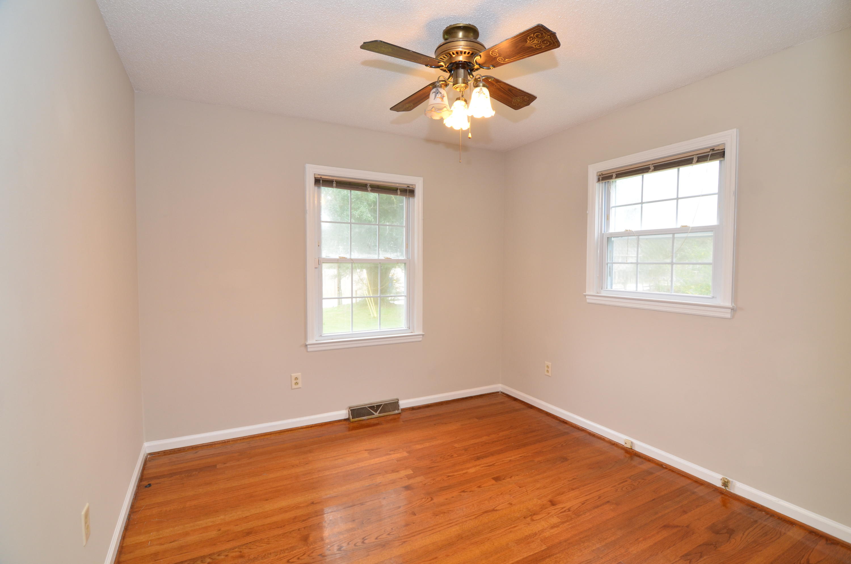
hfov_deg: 95.1
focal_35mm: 16
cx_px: 426
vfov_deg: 71.8
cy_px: 282
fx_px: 389
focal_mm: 11
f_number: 5.6
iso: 400
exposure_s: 1/20
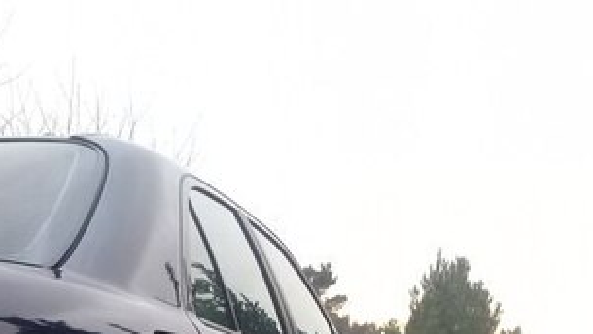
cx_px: 132
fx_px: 1149
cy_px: 479
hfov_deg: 28.4
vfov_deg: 15.5
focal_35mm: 73
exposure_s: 1/33
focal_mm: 3.3
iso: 80
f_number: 2.2
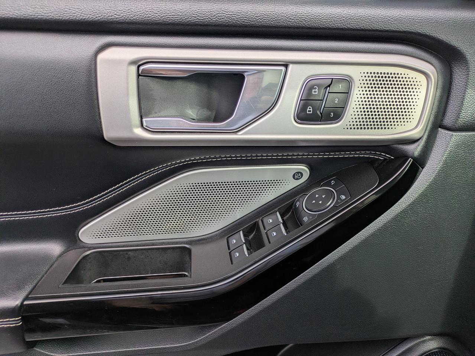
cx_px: 238
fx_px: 343
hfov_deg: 69.4
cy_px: 178
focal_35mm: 25
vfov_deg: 54.9
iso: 40
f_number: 1.89
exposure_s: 1/555
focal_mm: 5.43
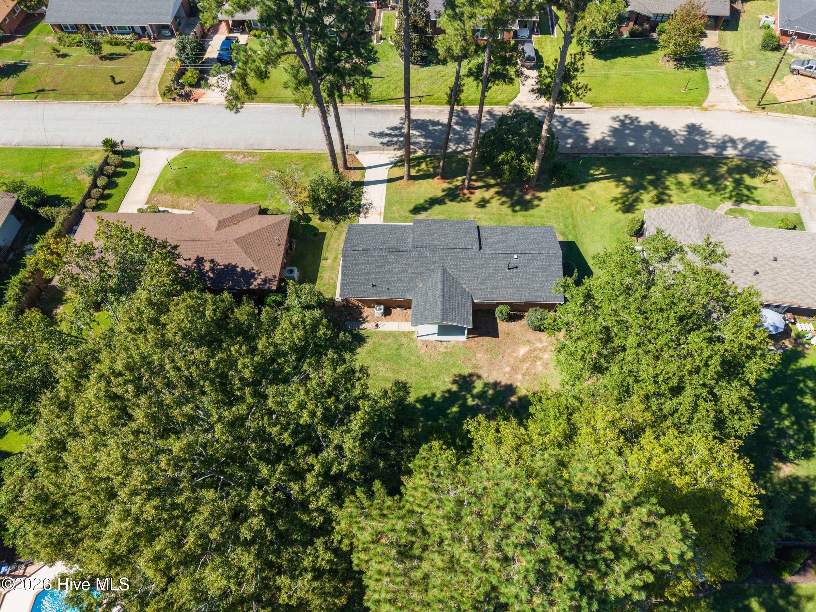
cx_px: 408
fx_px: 566
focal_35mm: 24
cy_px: 306
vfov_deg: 56.8
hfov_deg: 71.6
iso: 100
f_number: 1.8
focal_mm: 8.67
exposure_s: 1/1000
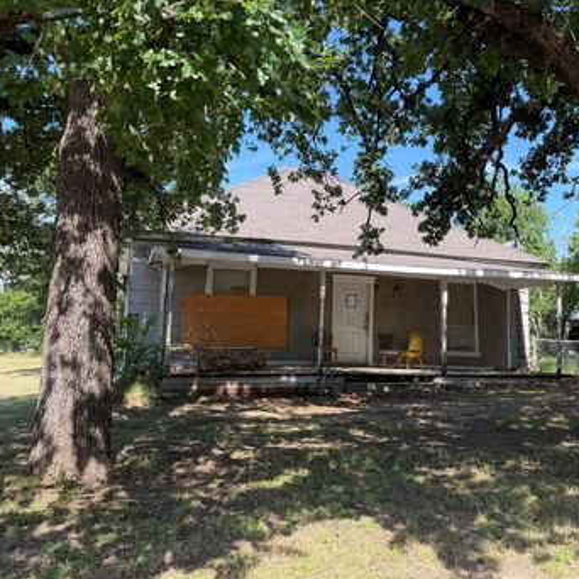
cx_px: 328
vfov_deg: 52.5
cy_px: 277
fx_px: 587
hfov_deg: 52.4
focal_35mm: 31
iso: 80
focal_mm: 6.76
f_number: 1.78
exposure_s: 1/931
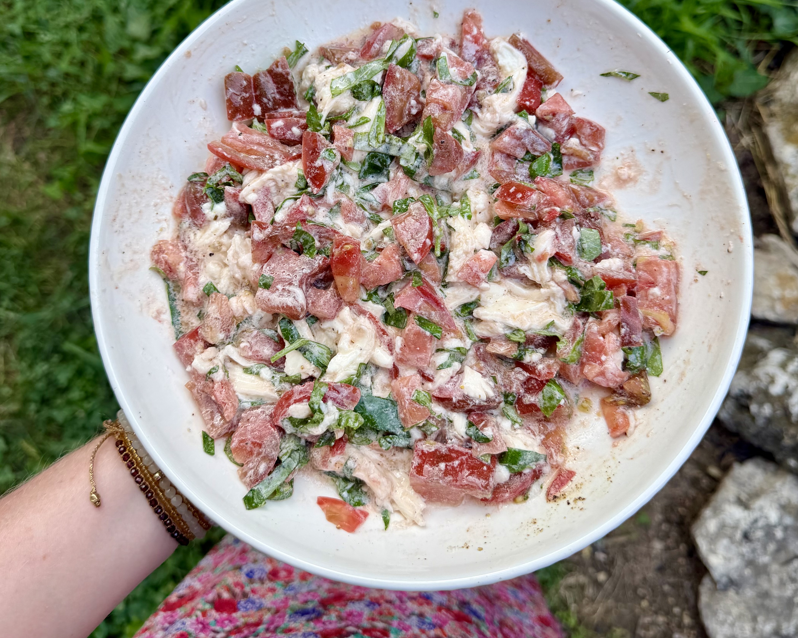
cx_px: 396
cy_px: 227
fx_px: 756
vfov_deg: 45.3
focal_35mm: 32
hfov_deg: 55.7
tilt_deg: -77.9
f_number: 1.78
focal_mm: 6.76
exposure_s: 1/612
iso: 80
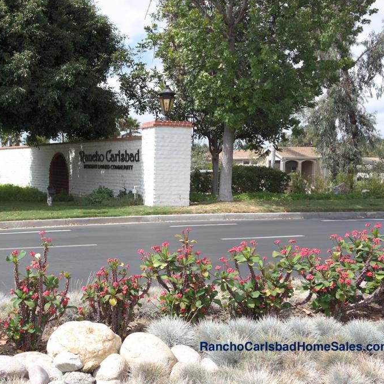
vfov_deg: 28.2
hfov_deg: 27.9
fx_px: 766
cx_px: 116
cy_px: 191
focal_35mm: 61
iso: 100
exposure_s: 1/250
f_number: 6.3
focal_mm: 20
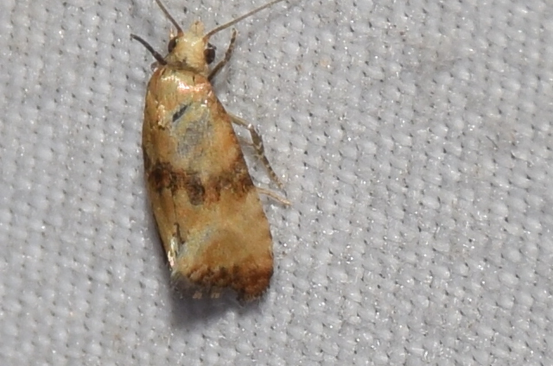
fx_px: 3219
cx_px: 276
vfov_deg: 6.5
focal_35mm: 210
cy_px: 183
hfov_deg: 9.8
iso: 100
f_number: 13
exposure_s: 1/160
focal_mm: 140
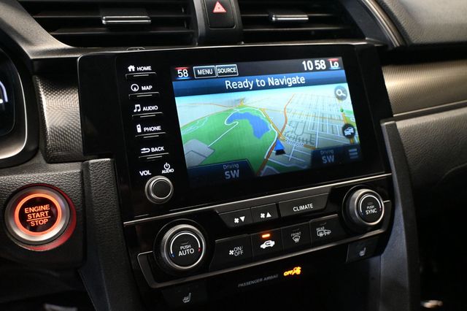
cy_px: 156
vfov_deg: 43.6
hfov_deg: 62.0
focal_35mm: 30
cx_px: 234
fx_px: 389
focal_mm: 20
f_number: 3.8
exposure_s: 1/60
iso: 5600
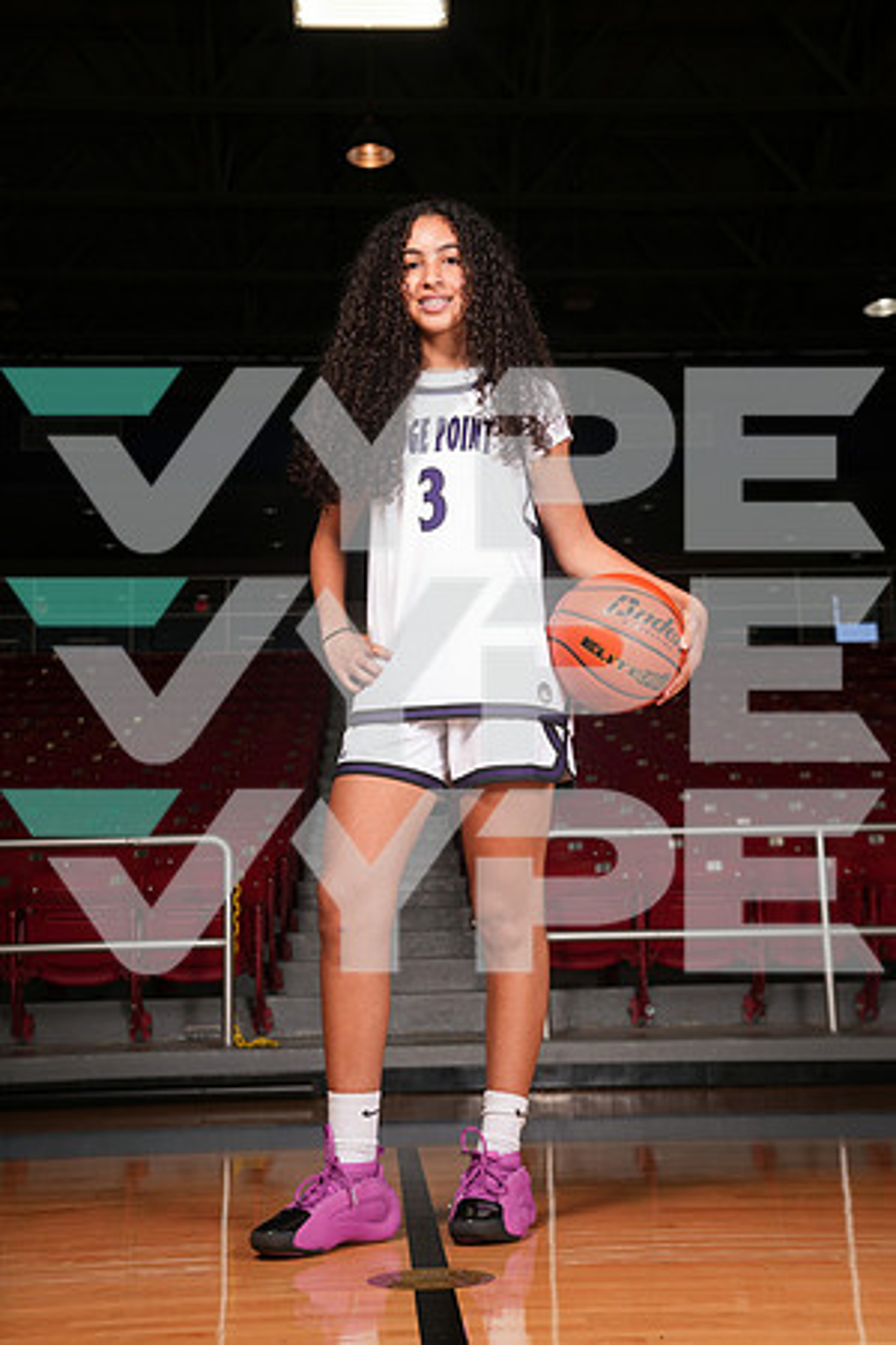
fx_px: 1680
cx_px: 448
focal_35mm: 45
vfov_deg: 43.6
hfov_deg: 29.9
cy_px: 672
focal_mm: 45
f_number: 6.3
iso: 250
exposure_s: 1/200
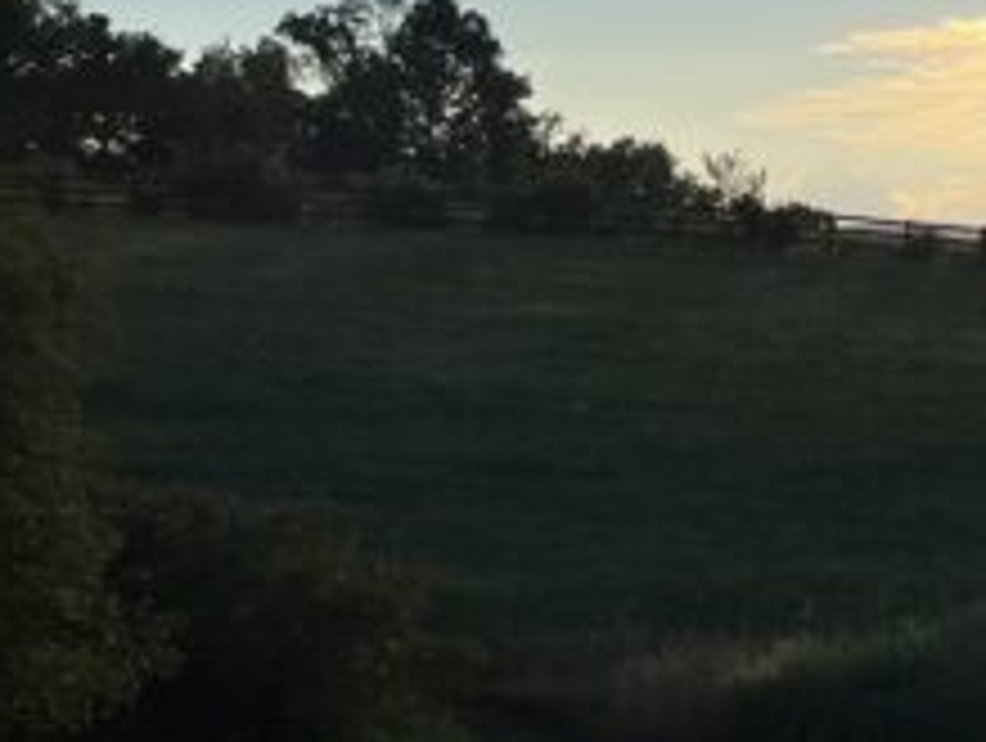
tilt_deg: +8.7
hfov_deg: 18.0
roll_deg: +0.1
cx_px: 1670
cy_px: -139
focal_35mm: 91
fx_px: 2596
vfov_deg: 15.7
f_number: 1.6
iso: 50
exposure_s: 1/5848
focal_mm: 5.1
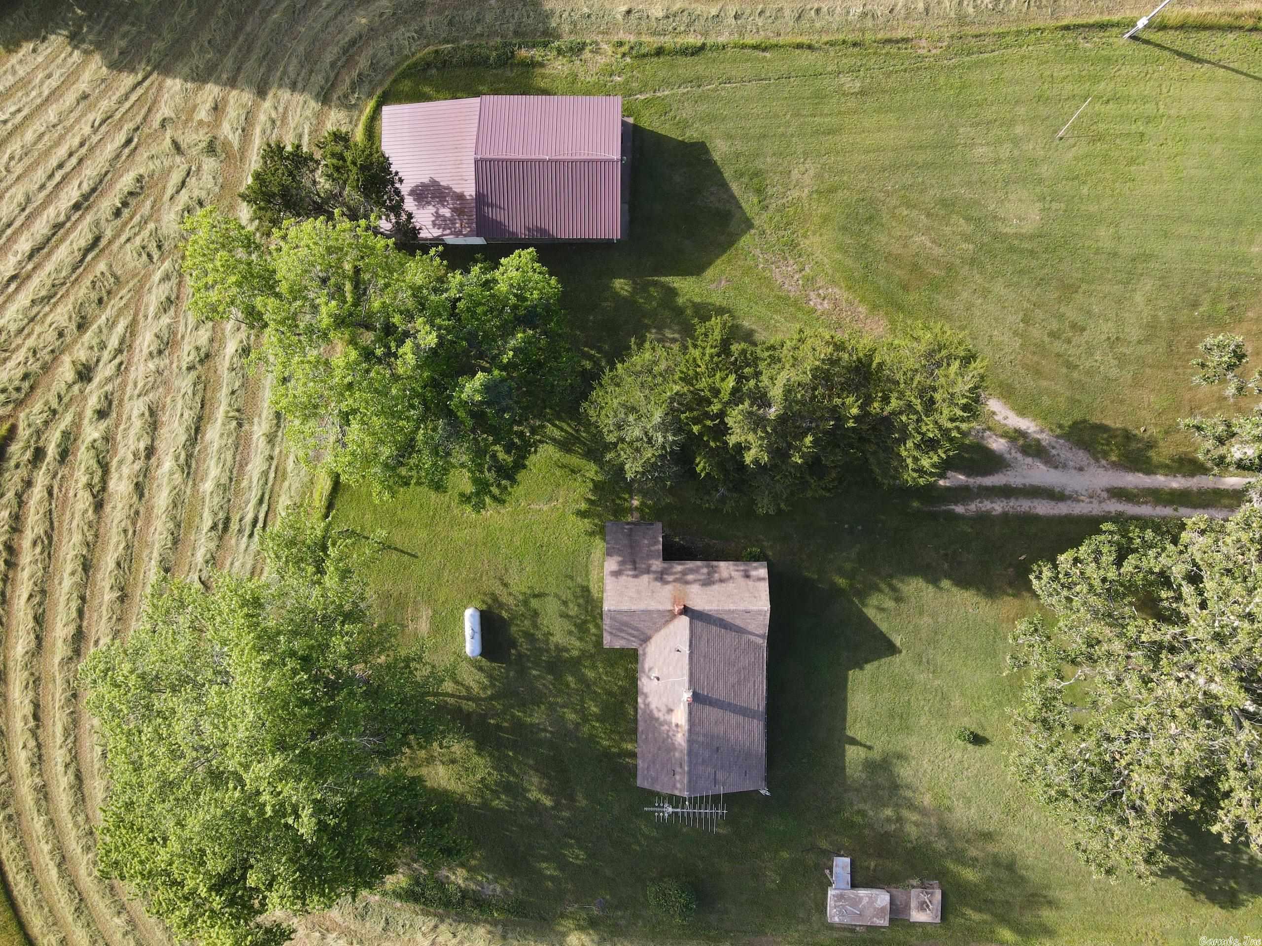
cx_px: 631
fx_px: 875
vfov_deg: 56.8
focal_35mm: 24
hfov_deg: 71.6
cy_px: 473
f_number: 2.8
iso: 170
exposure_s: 1/15
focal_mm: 4.5
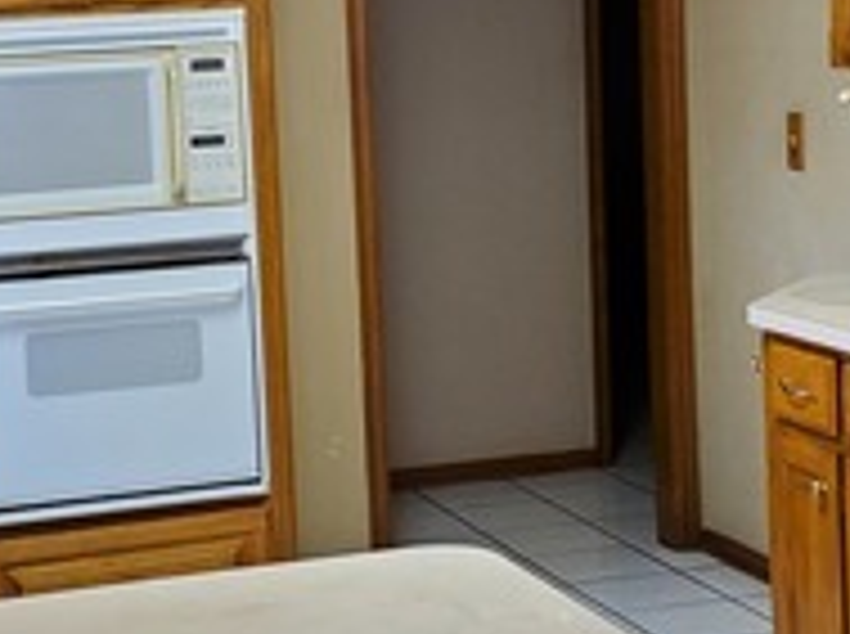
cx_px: 304
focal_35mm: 92
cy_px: 216
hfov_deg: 21.3
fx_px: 2255
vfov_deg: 16.0
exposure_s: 1/40
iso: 200
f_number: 2.4
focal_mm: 4.3
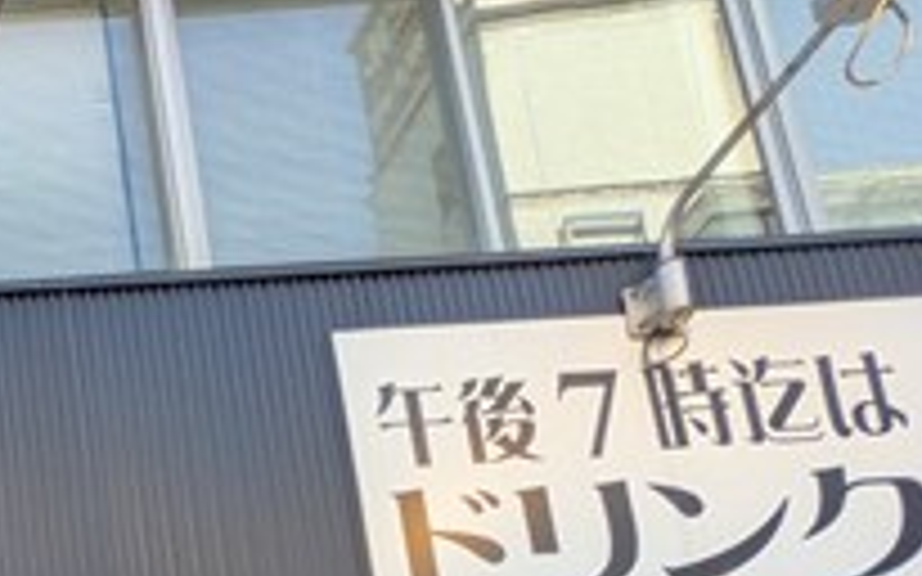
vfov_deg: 15.6
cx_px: -596
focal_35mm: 56
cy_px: 1289
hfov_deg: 24.2
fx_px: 1407
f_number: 2.2
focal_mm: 1.85
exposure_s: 1/262
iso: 48
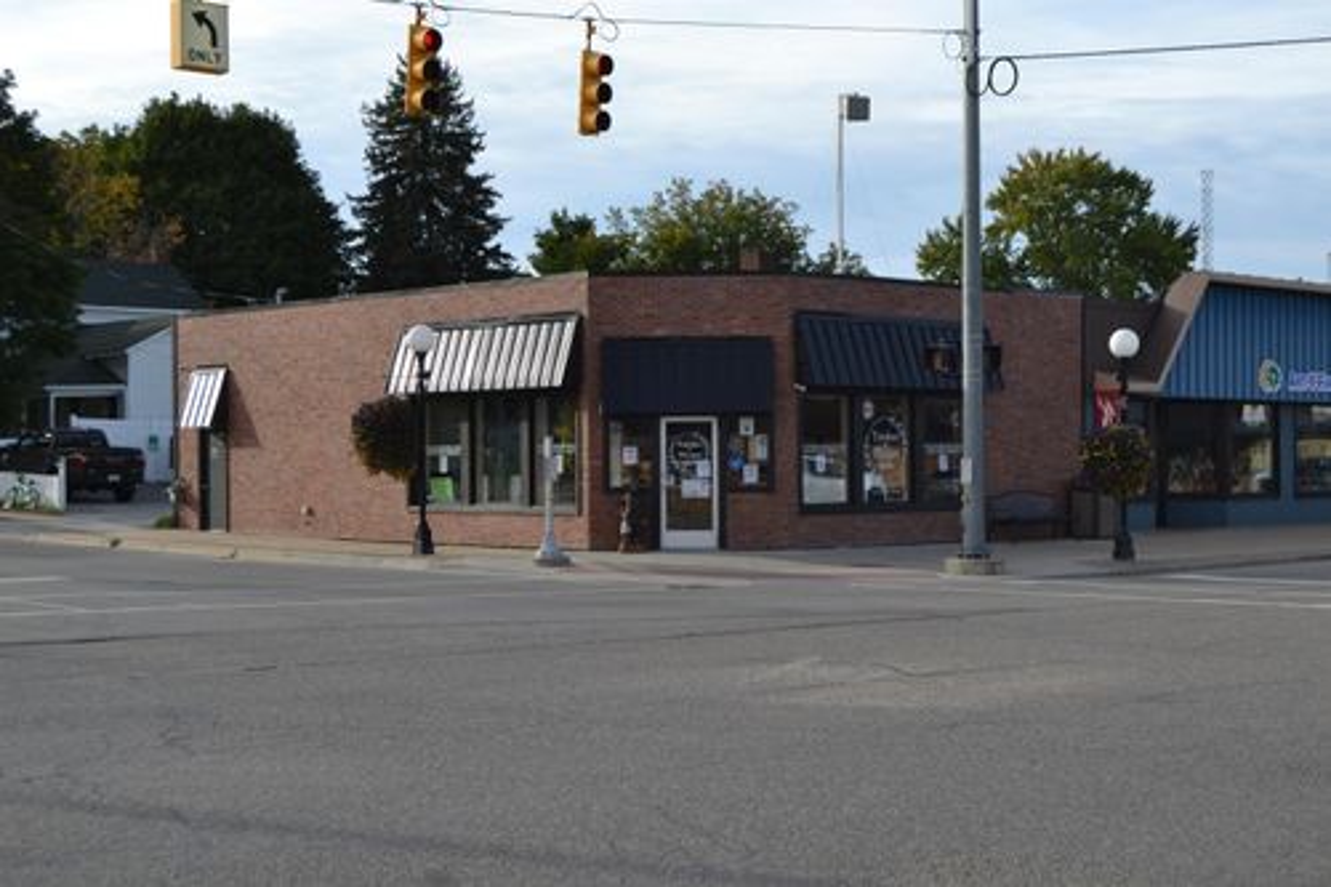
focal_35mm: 57
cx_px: 666
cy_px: 444
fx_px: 2107
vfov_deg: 23.8
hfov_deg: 35.1
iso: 100
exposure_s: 1/200
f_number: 7.1
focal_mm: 38
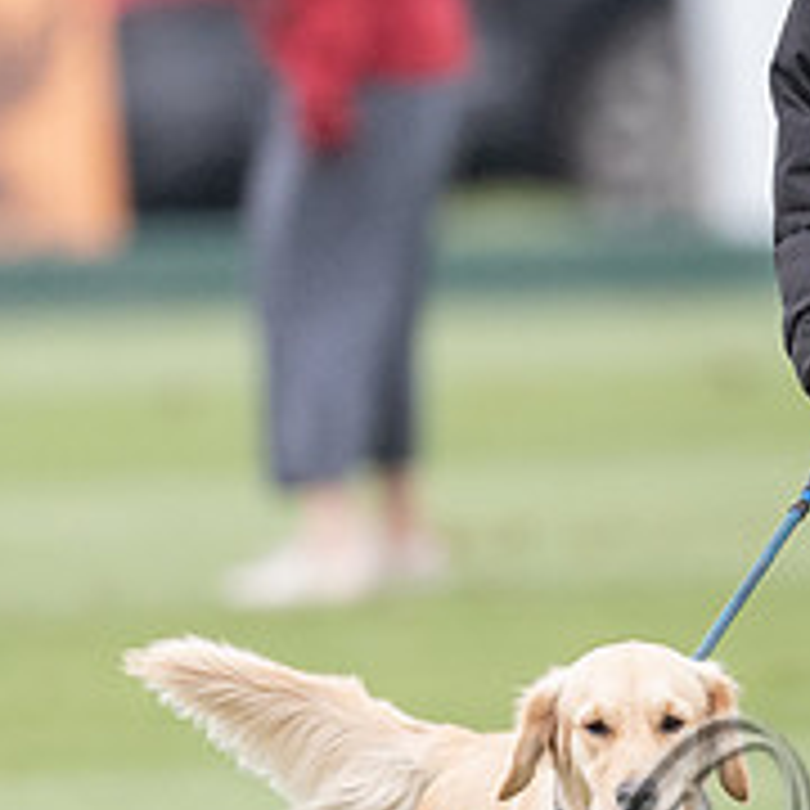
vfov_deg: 0.8
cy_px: 308
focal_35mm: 2256
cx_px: 1020
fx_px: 59724
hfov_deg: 0.8
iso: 800
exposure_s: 1/1600
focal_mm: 500
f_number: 4
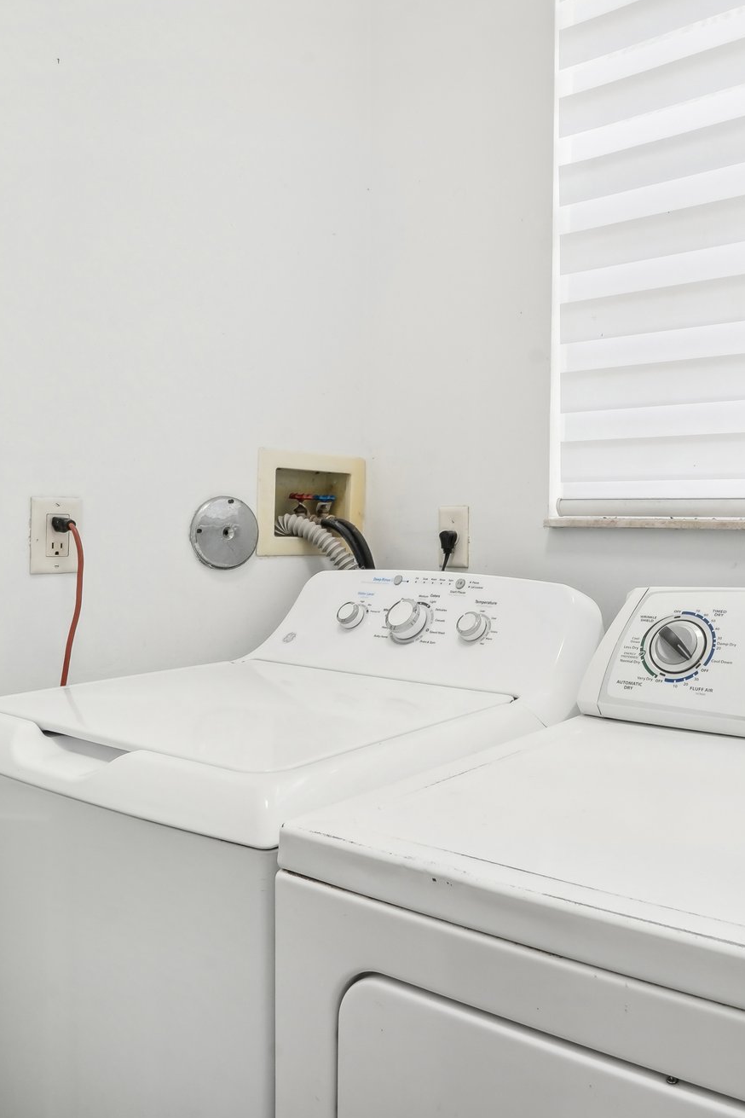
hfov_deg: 48.5
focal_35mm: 25
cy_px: 559
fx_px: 776
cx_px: 591
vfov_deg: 71.5
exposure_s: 1/20
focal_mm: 16
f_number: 10
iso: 400
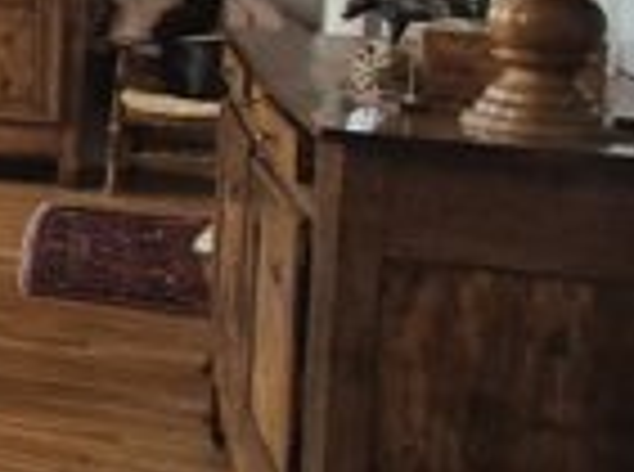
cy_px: -40
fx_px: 1352
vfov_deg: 19.1
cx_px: -913
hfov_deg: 14.8
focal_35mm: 74
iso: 100
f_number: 2.2
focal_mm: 2.2
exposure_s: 1/50
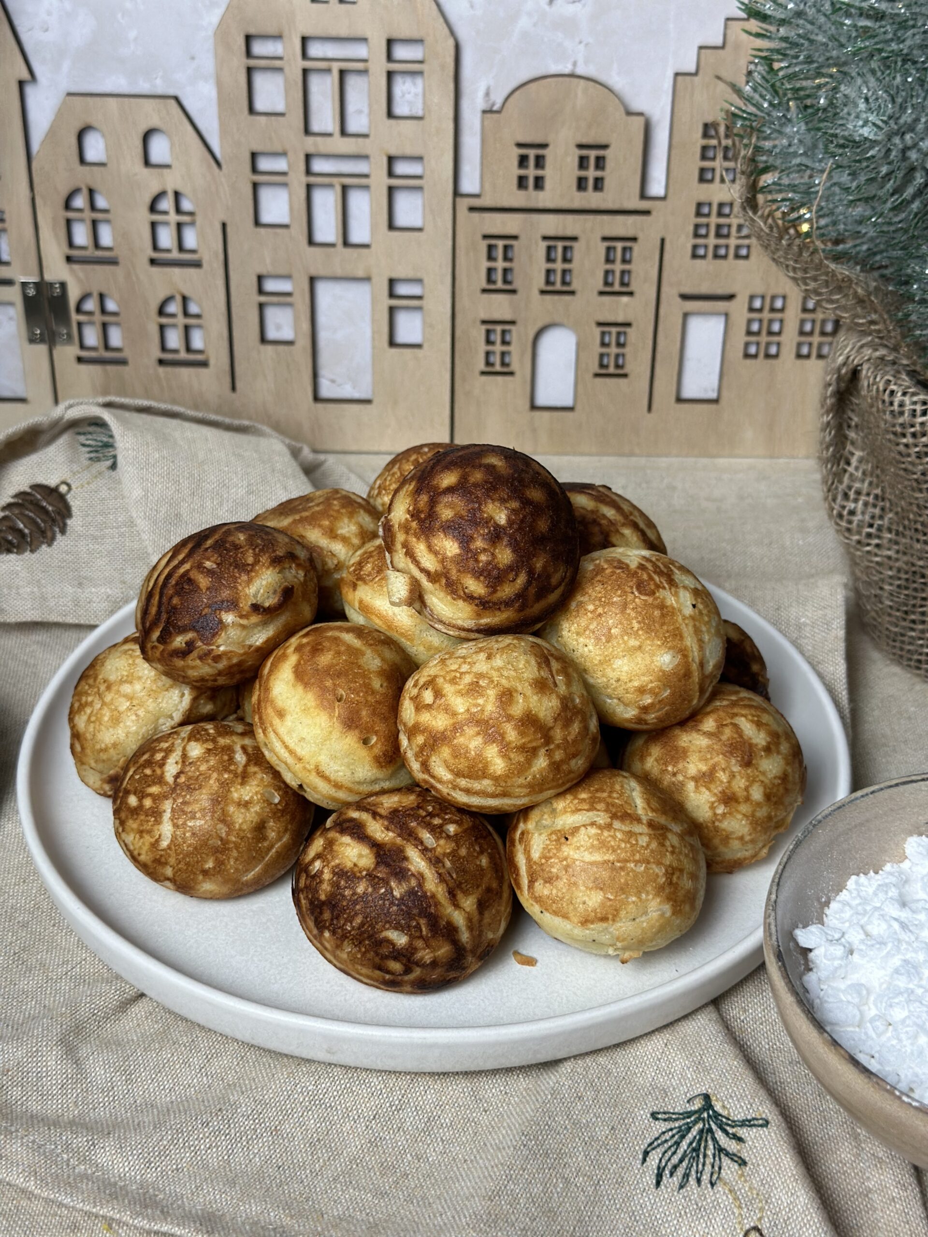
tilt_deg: -33.3
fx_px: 1716
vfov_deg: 39.7
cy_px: 618
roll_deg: -1.8
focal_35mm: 48
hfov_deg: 30.3
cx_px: 464
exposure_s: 1/100
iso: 125
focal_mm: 6.86
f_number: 1.78
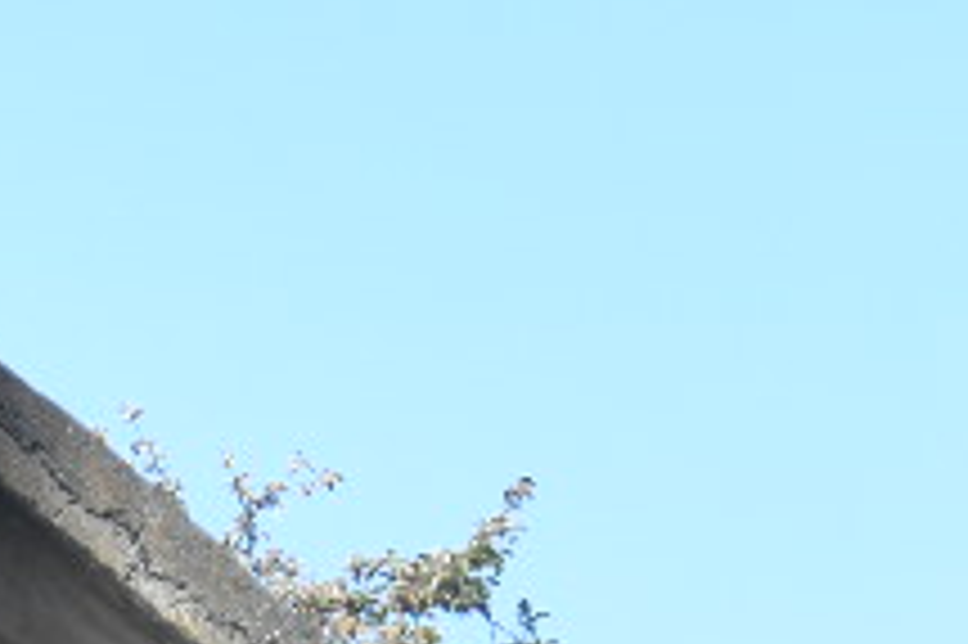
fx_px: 11741
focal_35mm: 437
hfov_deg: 4.7
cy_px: 1675
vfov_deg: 3.1
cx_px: -747
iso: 200
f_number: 4
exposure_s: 1/800
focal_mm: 58
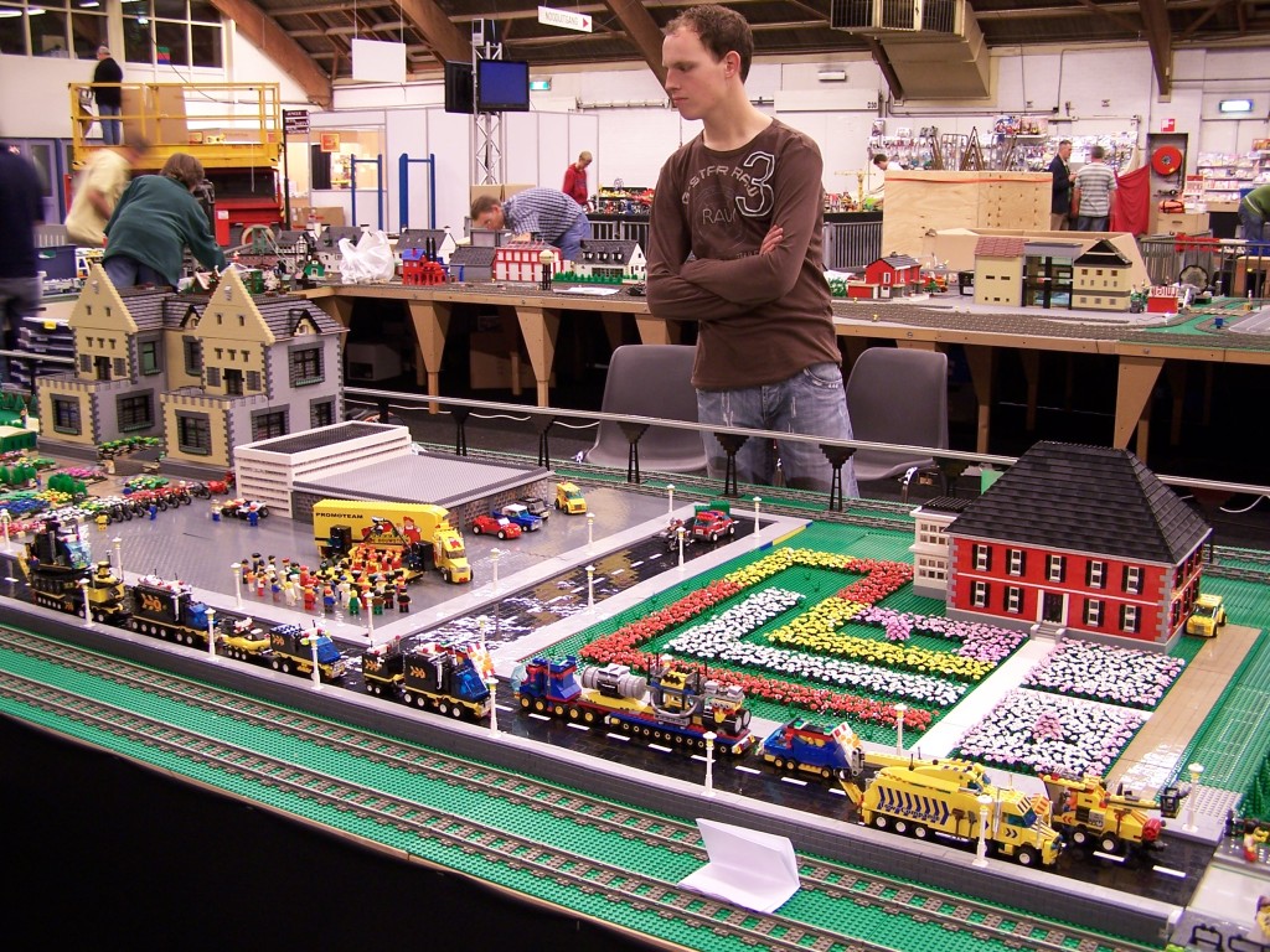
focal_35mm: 38
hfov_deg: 49.0
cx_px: 635
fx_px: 1394
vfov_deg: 37.7
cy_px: 476
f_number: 2.8
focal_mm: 6.3
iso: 80
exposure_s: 1/2
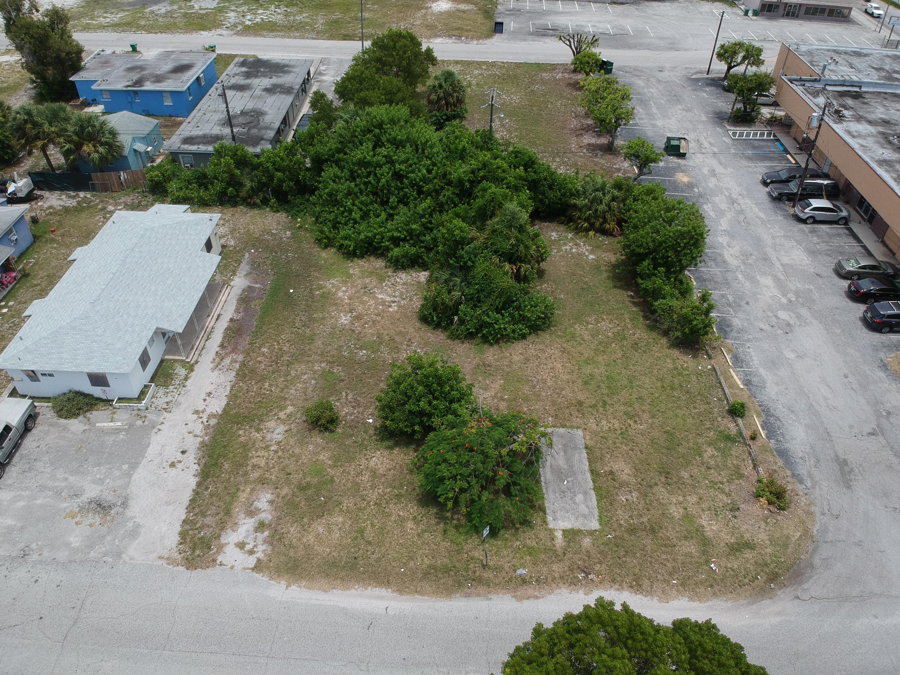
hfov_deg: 69.4
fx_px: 650
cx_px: 450
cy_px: 338
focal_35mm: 25
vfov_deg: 54.9
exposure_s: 1/1250
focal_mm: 4.49
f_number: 2.6
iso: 100
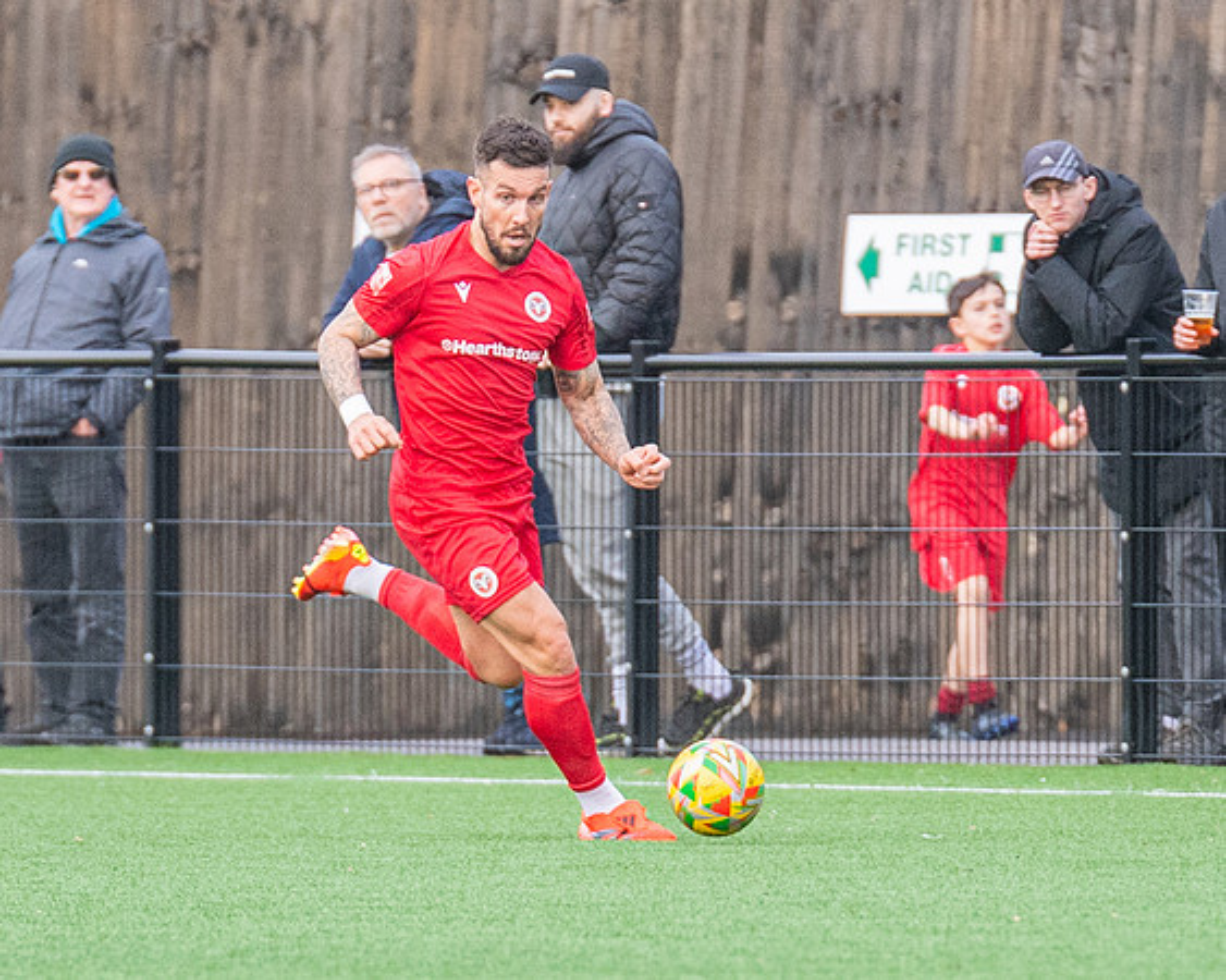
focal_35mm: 1080
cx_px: 706
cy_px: 357
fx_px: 39189
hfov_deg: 1.8
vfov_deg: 1.4
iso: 1600
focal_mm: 300
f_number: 4
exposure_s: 1/1250
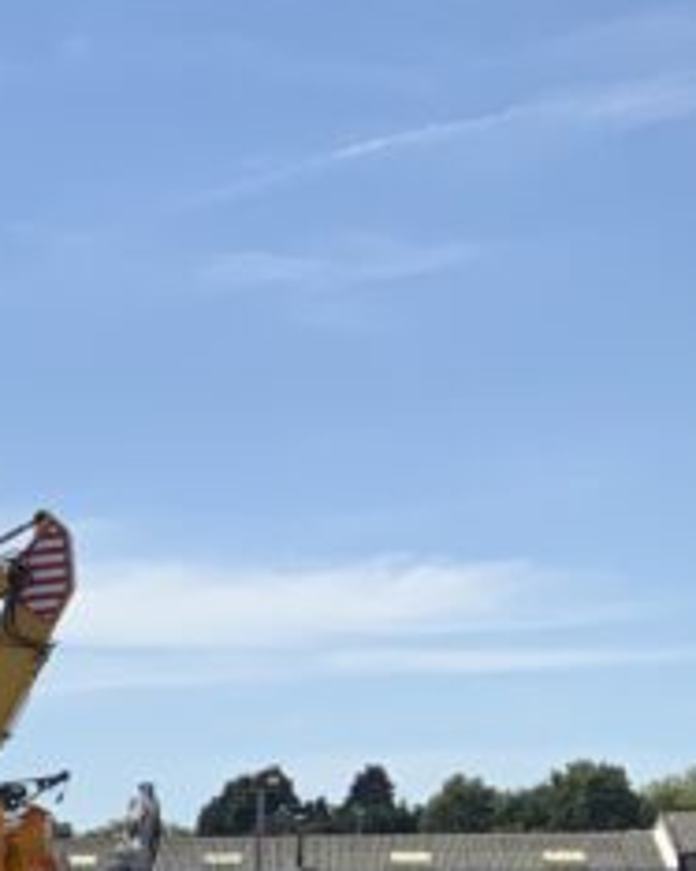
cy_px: 1083
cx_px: -1038
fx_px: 3195
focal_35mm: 124
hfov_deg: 10.5
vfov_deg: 14.9
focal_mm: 3
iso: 16
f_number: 1.8
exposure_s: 1/3125
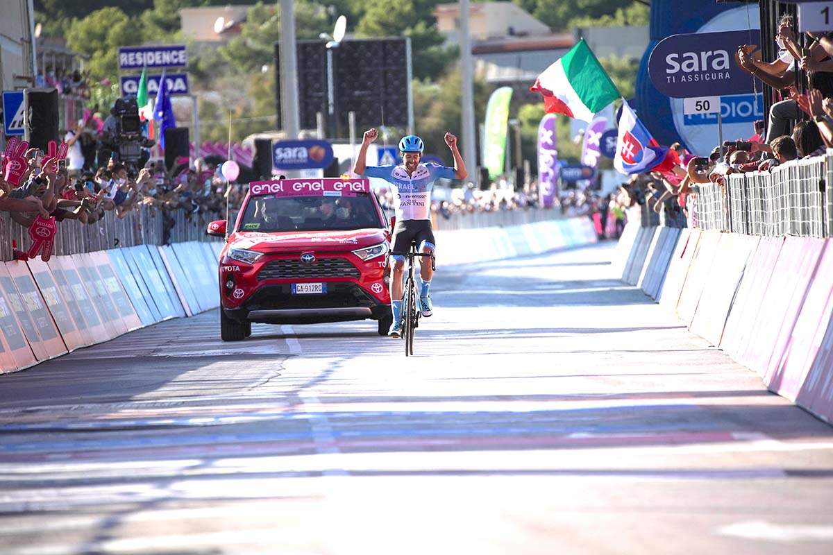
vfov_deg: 3.4
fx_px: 9255
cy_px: 278
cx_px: 416
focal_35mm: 400
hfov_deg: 5.2
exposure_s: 1/1600
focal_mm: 400
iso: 400
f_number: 5.6
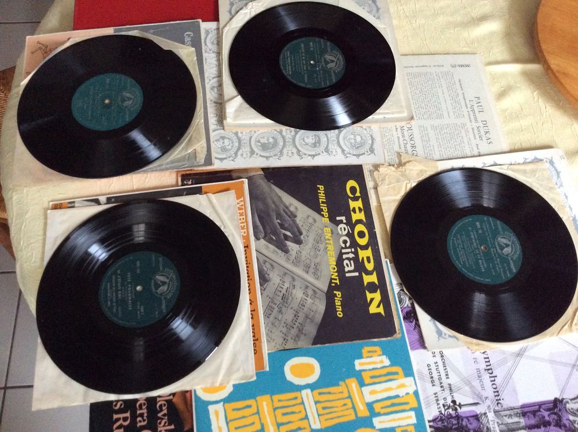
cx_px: 289
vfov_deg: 44.1
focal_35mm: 32
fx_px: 534
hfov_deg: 56.9
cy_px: 216
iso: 320
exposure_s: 1/17
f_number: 2.4
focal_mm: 3.3
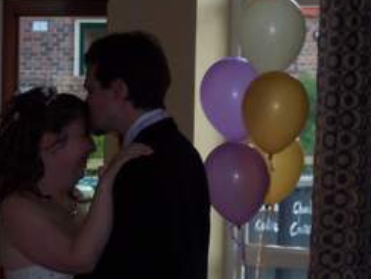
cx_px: 154
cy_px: 178
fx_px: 2497
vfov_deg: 6.4
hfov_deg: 8.5
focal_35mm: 233
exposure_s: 1/60
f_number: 4.1
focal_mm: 18.7
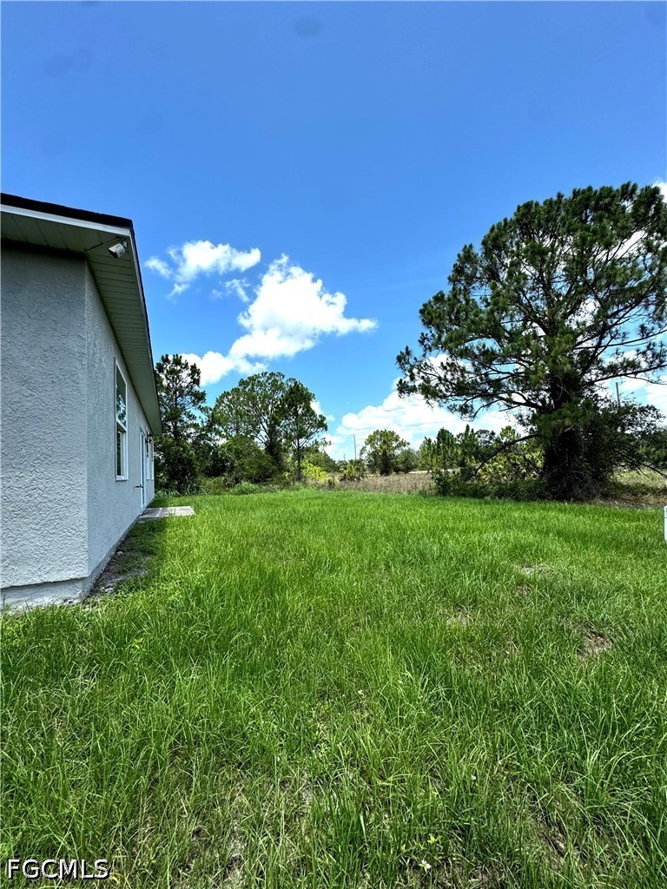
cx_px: 334
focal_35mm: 14
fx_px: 360
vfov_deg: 102.1
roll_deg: +3.7
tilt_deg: +3.6
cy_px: 444
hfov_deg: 85.7
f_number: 2.2
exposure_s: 1/1709
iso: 50
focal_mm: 2.22
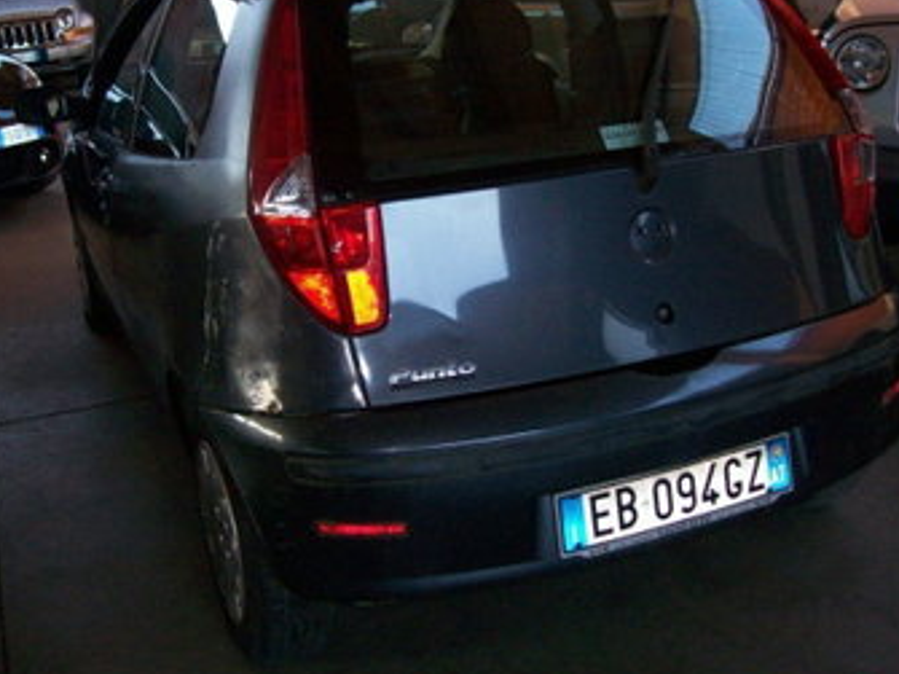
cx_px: 392
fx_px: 1116
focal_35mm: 43
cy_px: 301
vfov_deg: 33.5
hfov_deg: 43.8
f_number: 2.7
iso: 200
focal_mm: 6
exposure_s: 1/64
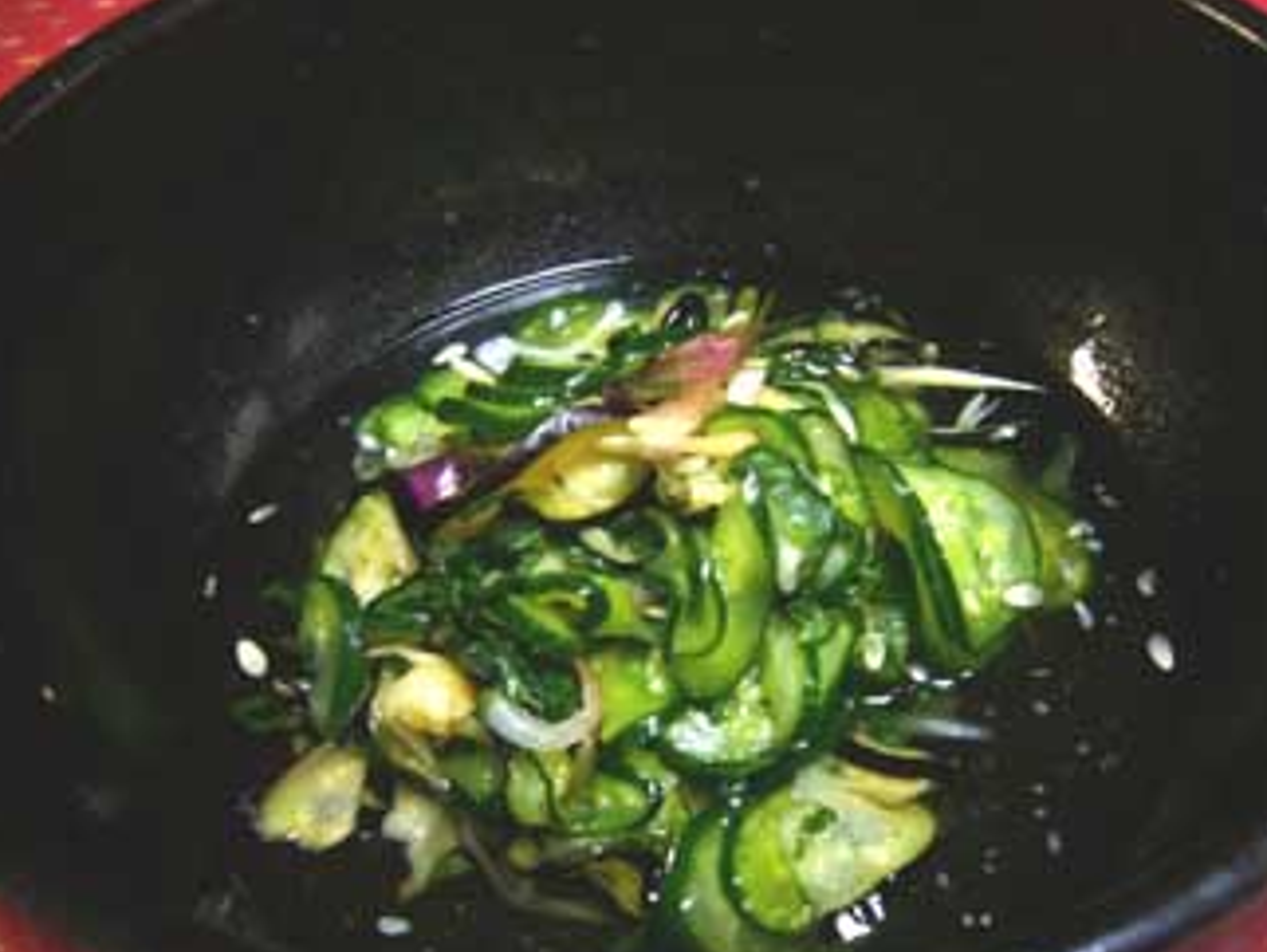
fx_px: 1392
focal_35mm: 38
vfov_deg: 37.7
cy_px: 509
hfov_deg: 48.9
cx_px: 661
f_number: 2.8
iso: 80
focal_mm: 5.8
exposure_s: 1/8
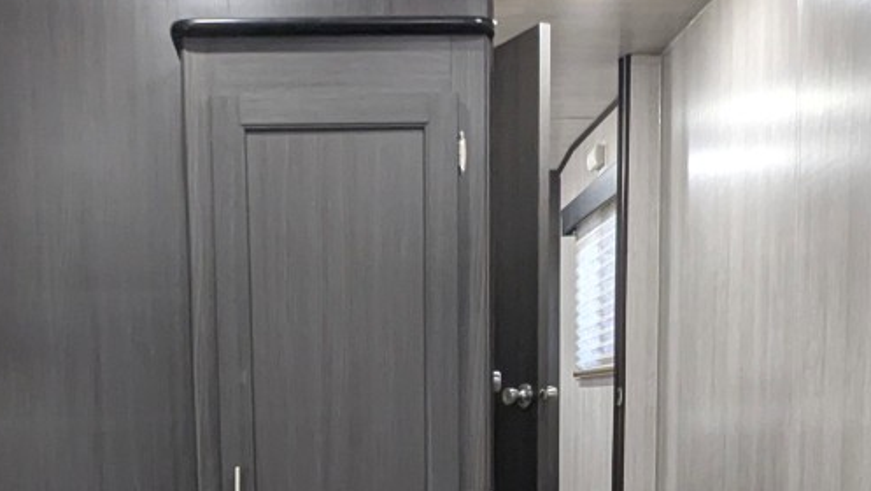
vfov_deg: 22.7
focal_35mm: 49
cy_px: 570
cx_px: 357
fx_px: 1132
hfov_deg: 41.9
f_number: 2.2
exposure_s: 1/29.5
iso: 379
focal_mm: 2.35
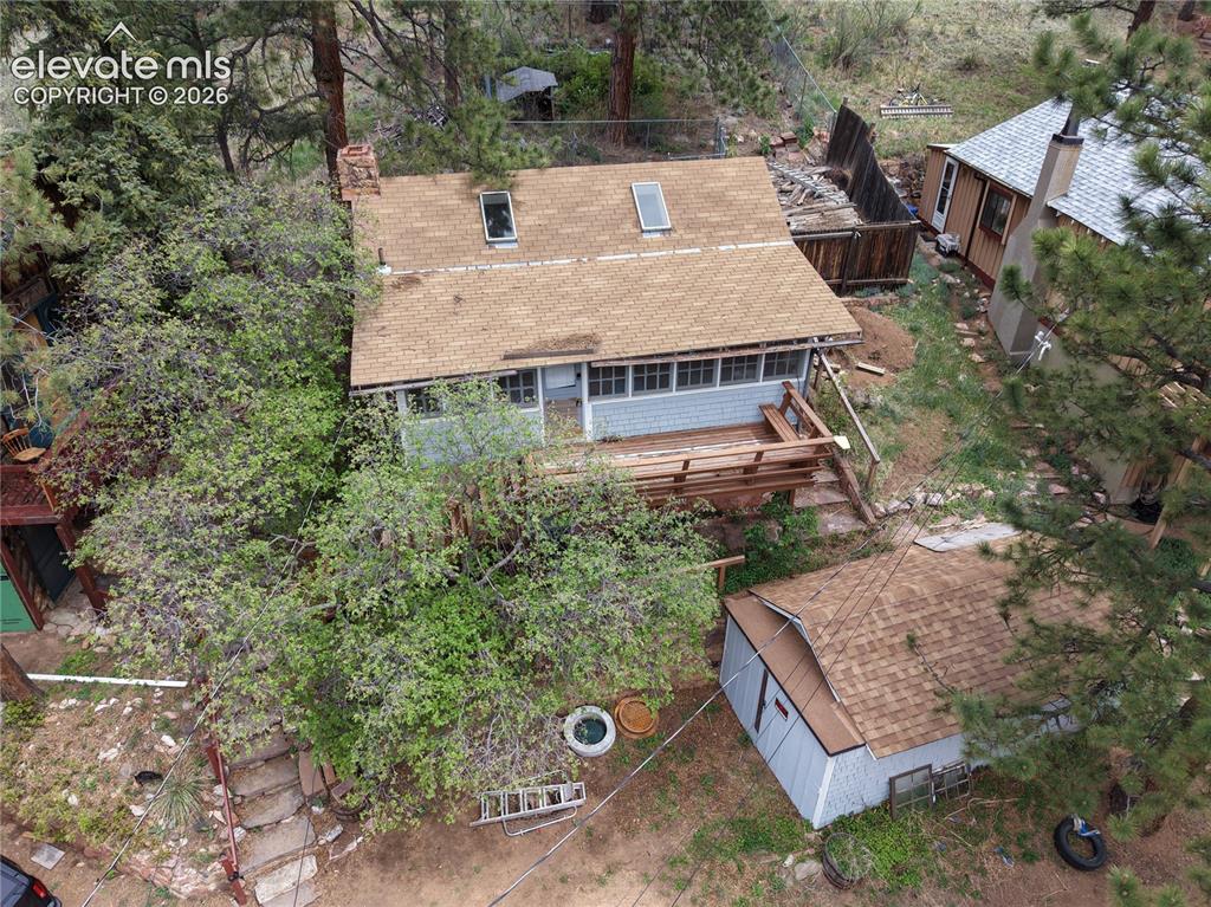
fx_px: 839
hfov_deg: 71.6
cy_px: 454
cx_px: 606
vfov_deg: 56.8
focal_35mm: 24
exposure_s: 1/1500
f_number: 1.8
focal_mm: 8.67
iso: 120
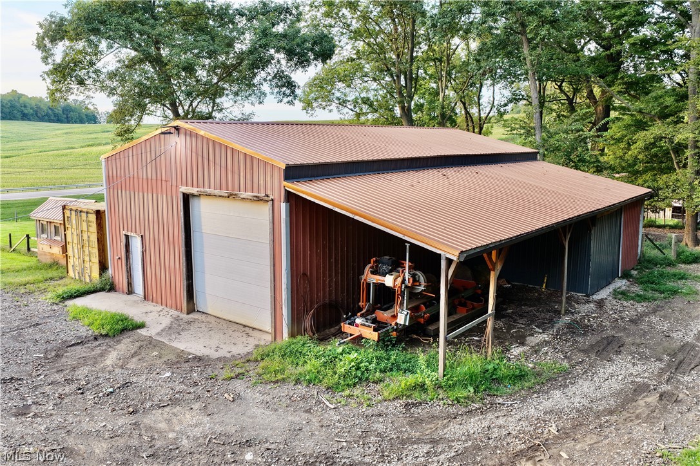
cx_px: 350
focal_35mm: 28
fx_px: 544
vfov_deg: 46.4
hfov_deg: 65.5
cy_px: 233
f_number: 2.8
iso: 400
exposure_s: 1/120
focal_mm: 14.45
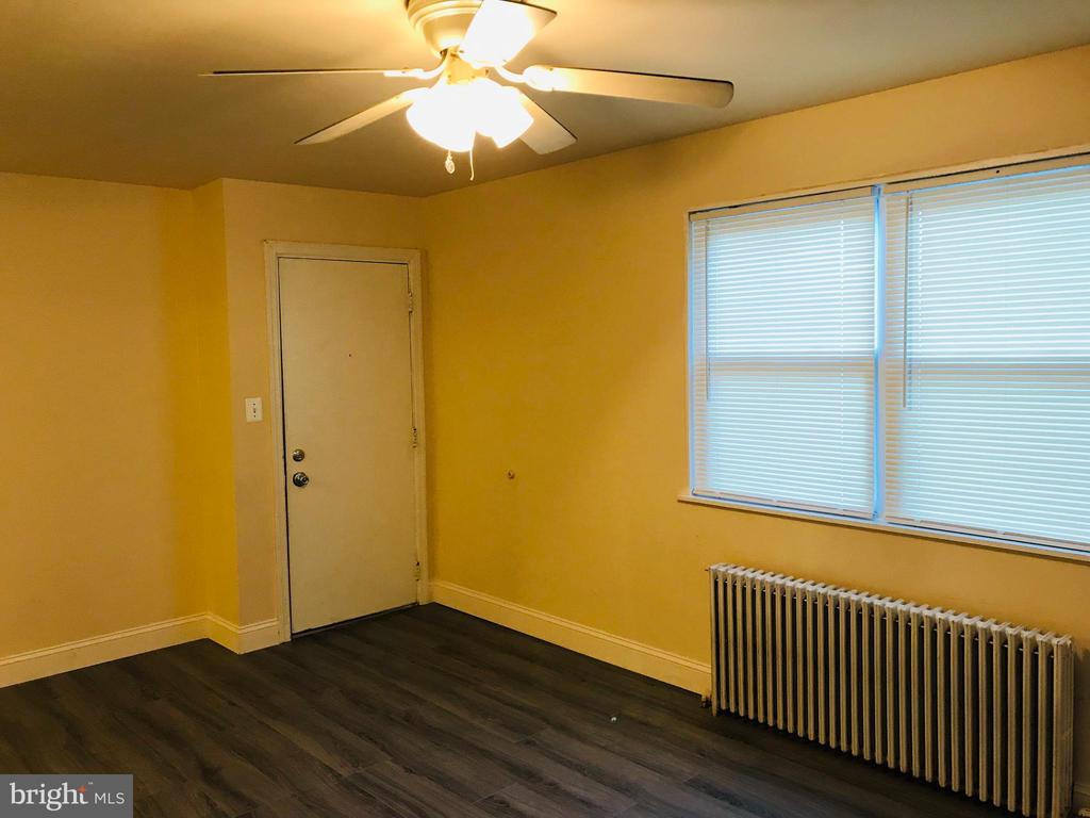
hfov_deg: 63.4
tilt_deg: -3.3
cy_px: 409
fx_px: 882
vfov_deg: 49.7
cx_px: 545
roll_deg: +1.3
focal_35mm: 28
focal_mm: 3.99
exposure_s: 1/20
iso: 40
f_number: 1.8
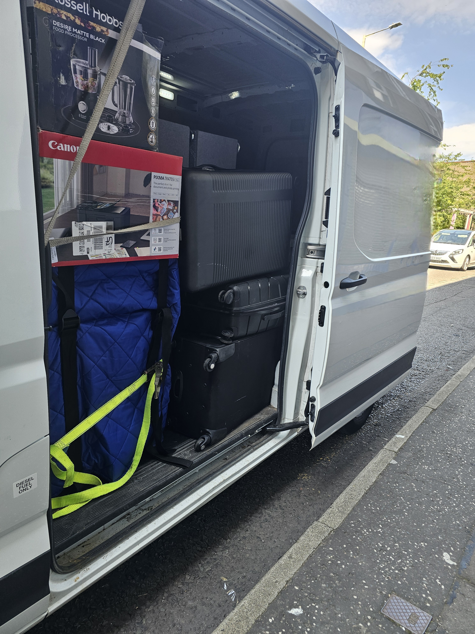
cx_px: 238
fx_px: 421
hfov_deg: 58.9
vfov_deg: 73.9
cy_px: 317
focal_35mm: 23
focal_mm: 6.3
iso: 50
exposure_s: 1/182
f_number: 1.7
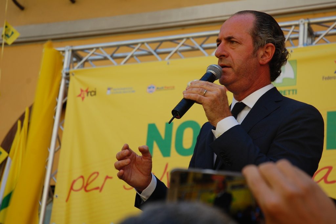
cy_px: 112
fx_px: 783
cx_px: 168
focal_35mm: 84
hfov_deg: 24.2
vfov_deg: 16.2
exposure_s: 1/500
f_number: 5.6
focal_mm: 56
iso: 320
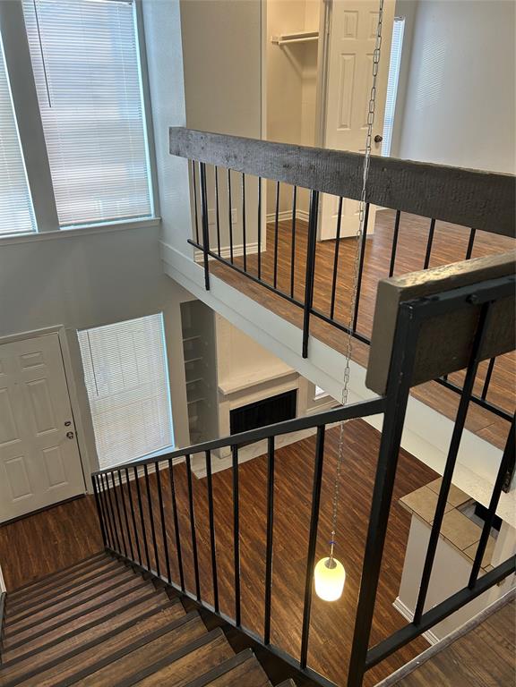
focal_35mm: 26
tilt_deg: -25.9
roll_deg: +0.2
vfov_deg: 67.3
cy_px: 344
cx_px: 258
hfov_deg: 53.1
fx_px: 517
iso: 80
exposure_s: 1/60
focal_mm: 5.7
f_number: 1.5
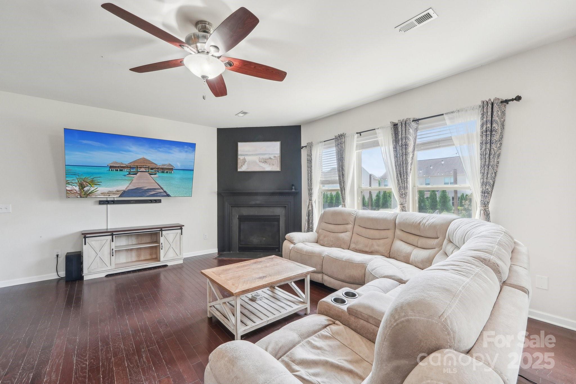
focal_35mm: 15
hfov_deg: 100.4
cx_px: 288
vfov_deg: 77.3
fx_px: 240
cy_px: 192
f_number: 8
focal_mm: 10
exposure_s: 1/30
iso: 400
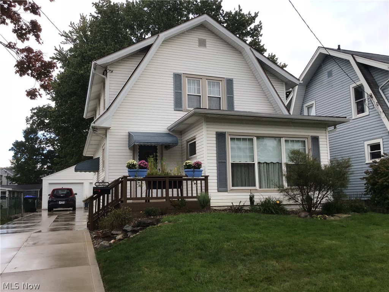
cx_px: 194
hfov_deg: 58.4
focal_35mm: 31
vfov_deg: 45.4
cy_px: 146
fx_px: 348
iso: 25
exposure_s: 1/334
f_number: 2.4
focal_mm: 3.3
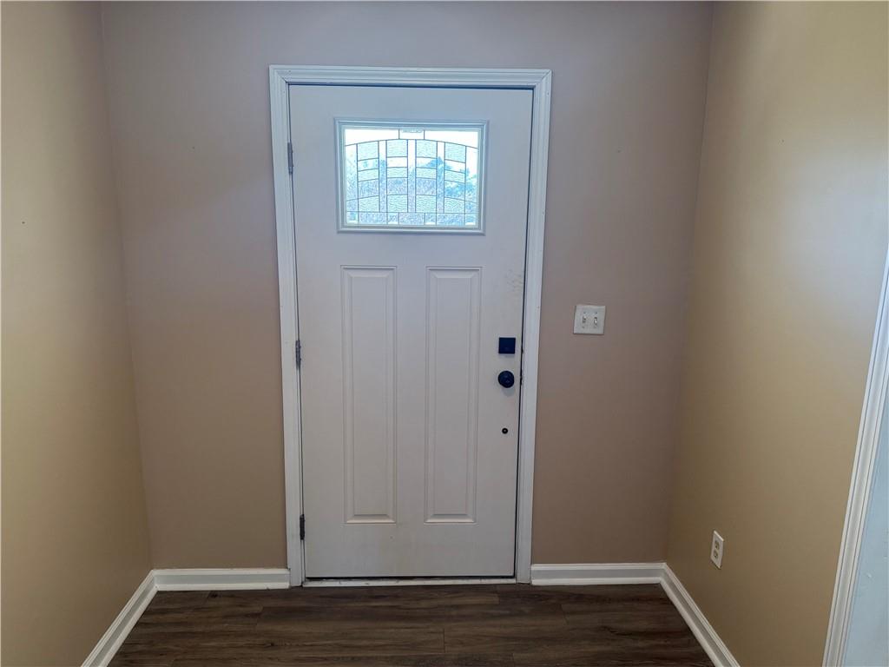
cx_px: 444
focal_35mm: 24
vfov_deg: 56.8
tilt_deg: -10.6
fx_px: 616
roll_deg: -0.5
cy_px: 334
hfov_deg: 71.6
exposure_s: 1/120
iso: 250
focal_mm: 6.76
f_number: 1.78
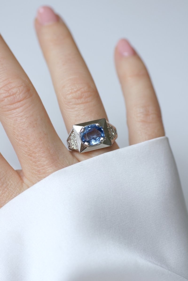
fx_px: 822
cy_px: 140
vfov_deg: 19.5
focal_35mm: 105
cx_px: 94
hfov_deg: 13.0
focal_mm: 70
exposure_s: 1/125
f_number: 4
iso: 200
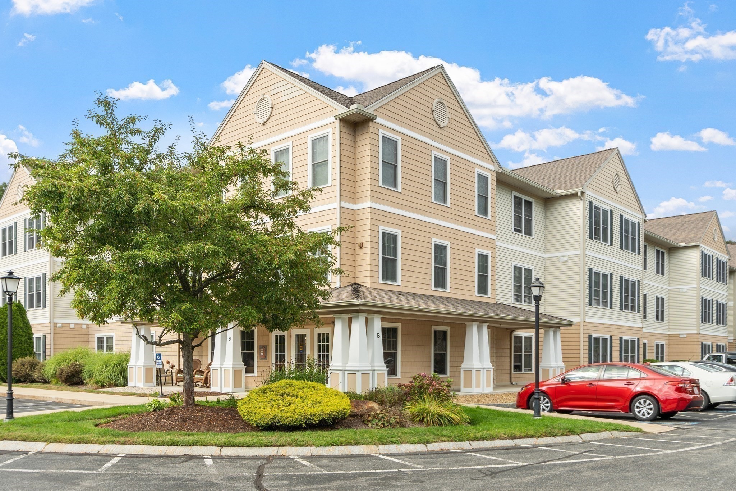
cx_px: 368
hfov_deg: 61.9
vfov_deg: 43.6
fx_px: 613
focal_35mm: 30
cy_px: 246
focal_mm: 20
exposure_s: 1/80
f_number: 8
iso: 100
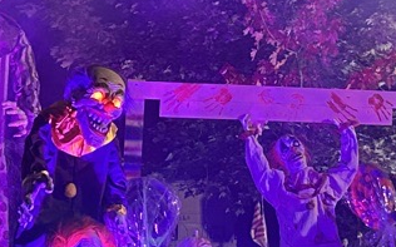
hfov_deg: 15.9
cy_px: 24
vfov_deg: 9.9
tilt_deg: +7.5
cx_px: 272
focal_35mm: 131
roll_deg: -0.8
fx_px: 1413
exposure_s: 1/30
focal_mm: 5.7
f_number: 1.5
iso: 800
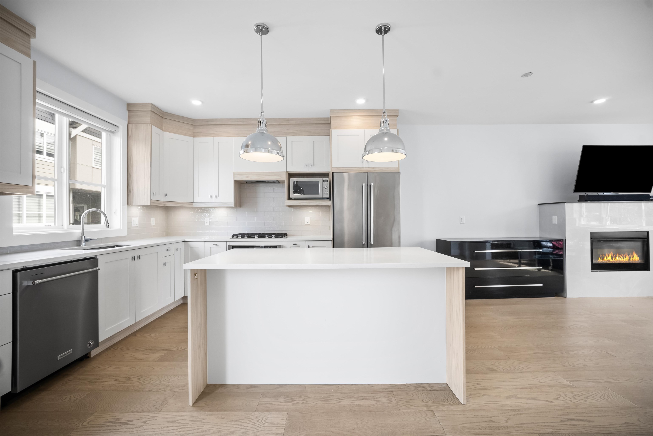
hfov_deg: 106.3
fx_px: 245
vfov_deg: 83.3
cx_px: 326
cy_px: 218
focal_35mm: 14
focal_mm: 9
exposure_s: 1/40
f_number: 9
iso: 250
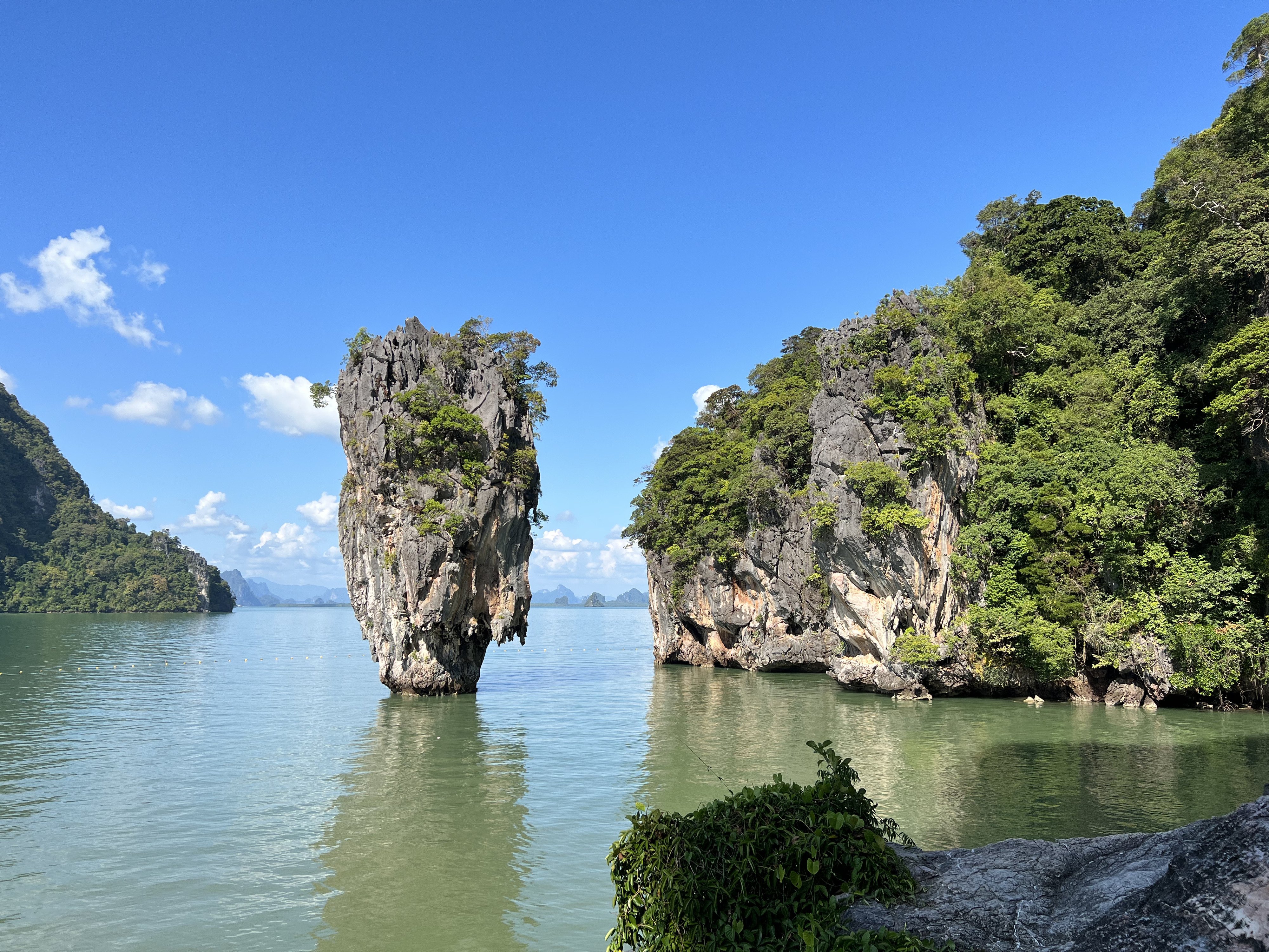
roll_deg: +0.0
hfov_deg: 67.3
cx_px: 634
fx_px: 953
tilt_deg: +7.4
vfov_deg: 53.1
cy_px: 476
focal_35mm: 26
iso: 50
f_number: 1.5
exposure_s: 1/3831
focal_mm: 5.7
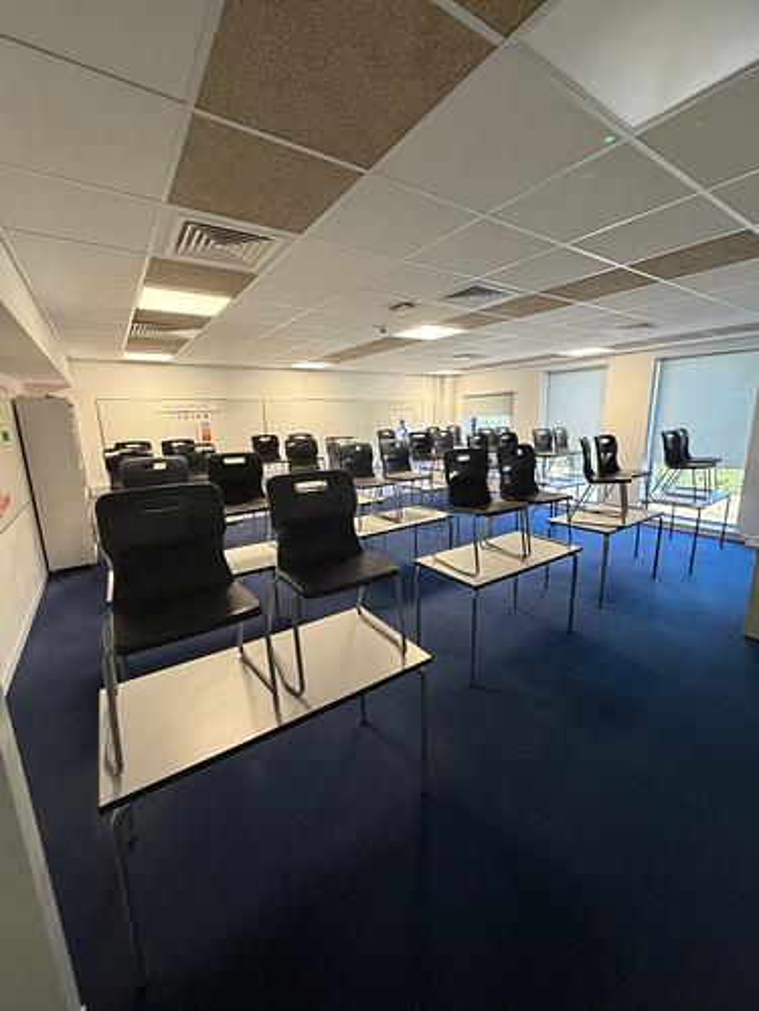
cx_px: 380
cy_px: 506
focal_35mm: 14
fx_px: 409
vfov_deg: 102.1
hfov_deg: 85.7
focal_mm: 2.22
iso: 320
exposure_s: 1/50
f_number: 2.2
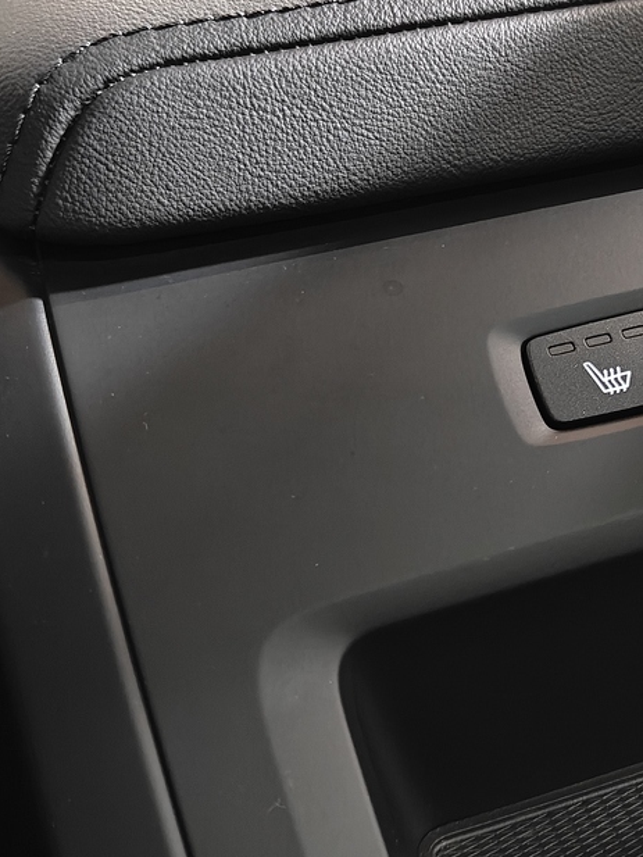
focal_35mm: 56
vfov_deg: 34.2
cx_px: 599
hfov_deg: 25.2
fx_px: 1386
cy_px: 328
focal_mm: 5.59
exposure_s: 1/20
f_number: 1.8
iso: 2500
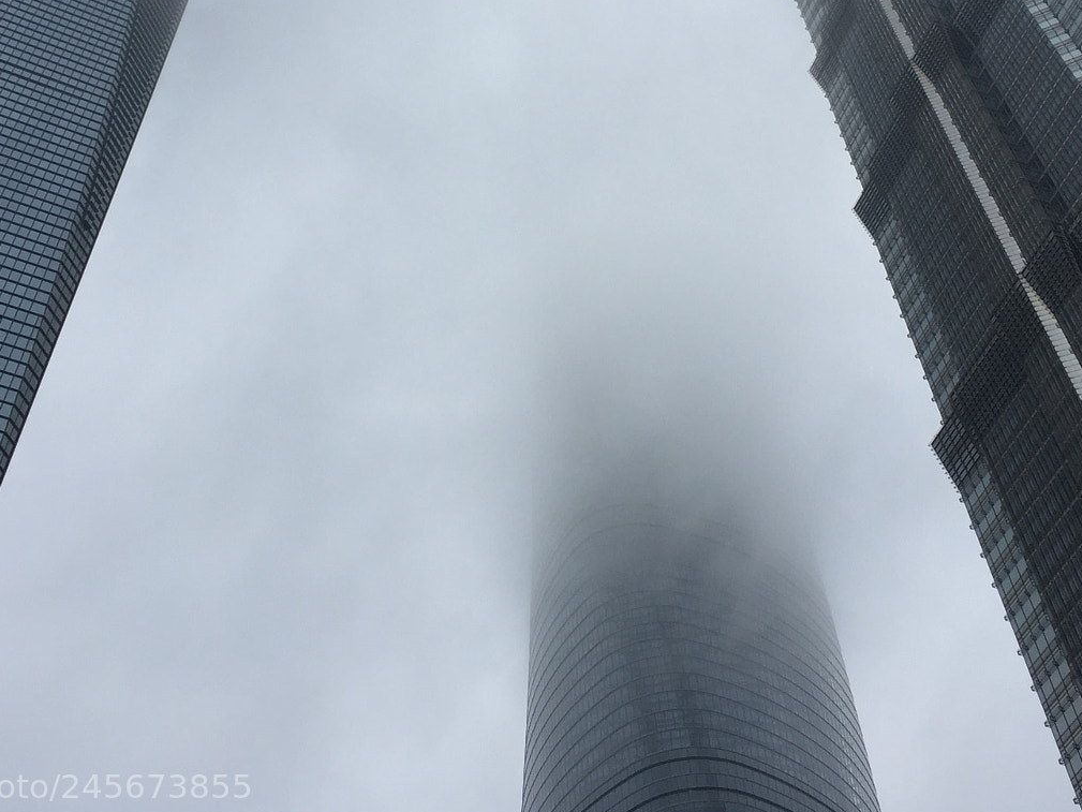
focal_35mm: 46
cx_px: 548
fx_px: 1438
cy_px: 227
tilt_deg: +56.9
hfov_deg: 41.2
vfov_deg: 31.1
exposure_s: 1/1412
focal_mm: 4.15
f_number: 2.2
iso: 32
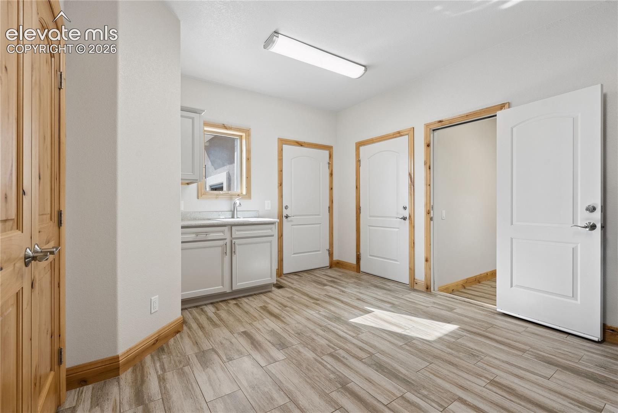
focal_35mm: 16
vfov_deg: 73.8
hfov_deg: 96.7
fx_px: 275
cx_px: 309
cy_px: 206
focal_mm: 16
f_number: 9
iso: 640
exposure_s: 1/80
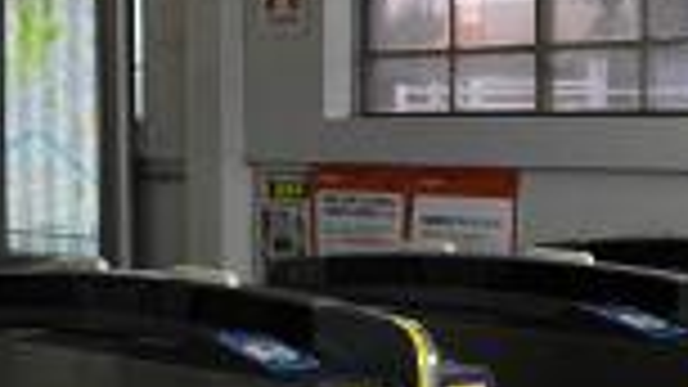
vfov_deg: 13.6
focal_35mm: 89
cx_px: 259
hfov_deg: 23.9
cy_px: 196
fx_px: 1623
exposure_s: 1/160
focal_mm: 5.7
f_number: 2.9
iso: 100
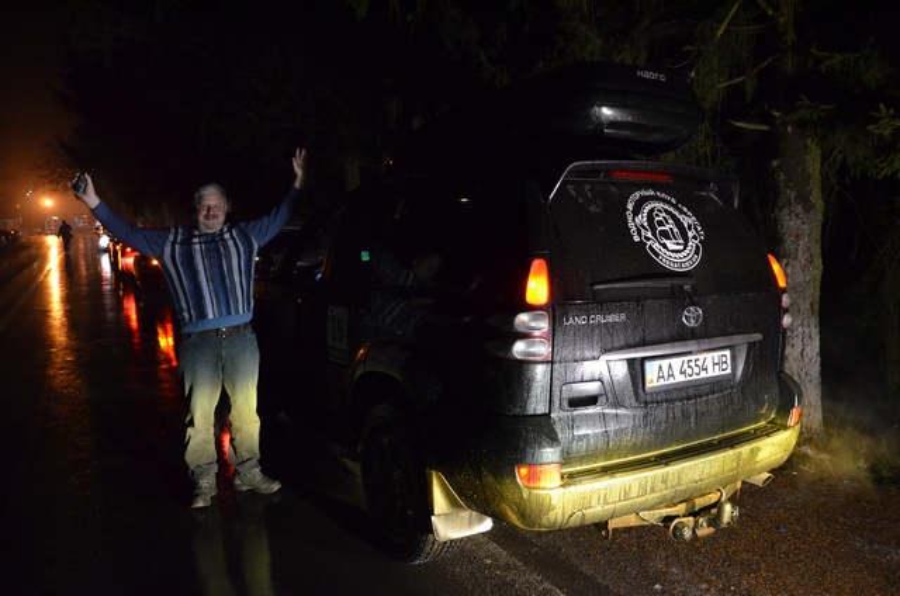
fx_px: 674
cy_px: 298
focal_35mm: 27
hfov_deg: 67.5
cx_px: 450
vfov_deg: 47.7
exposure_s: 1/30
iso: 2800
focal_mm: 18
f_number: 3.5
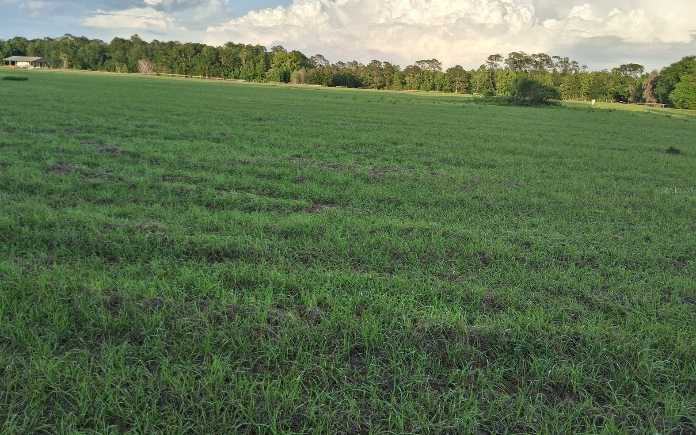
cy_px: 190
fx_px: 531
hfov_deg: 66.5
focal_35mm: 28
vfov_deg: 44.4
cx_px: 349
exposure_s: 1/236
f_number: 1.8
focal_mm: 3.98
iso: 25
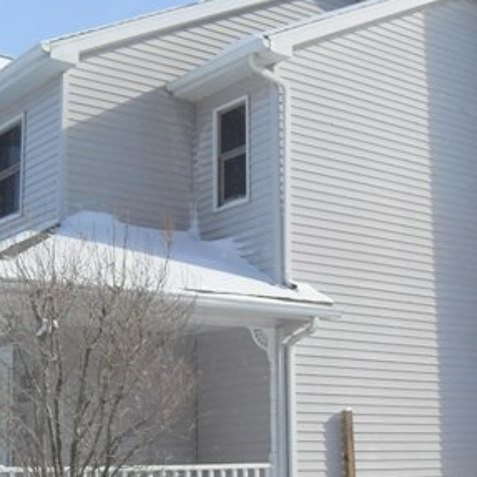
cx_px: 317
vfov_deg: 25.6
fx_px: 1045
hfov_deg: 25.6
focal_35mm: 67
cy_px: 298
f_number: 7
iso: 80
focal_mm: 6.3
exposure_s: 1/350
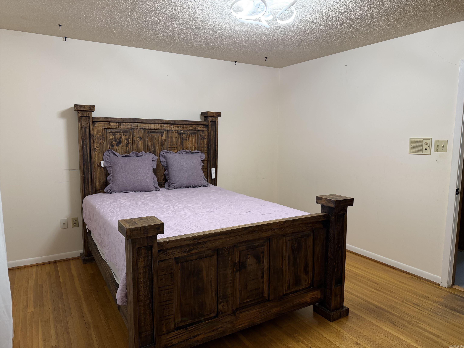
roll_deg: -0.6
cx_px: 232
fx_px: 322
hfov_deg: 71.6
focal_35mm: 24
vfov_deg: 56.8
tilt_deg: -6.4
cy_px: 174
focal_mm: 6.76
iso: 125
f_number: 1.78
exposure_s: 1/60
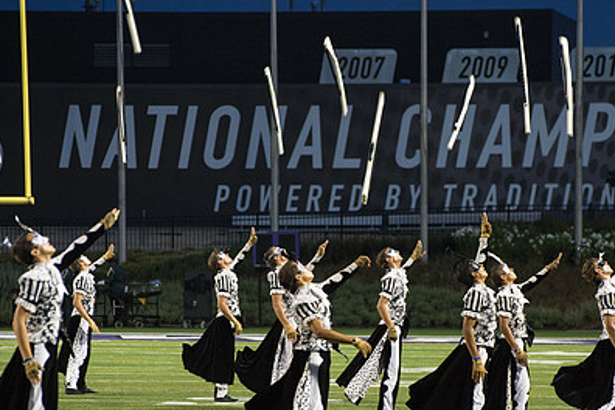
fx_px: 4920
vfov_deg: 4.8
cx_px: 381
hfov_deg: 7.2
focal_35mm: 288
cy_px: 299
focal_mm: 170
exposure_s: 1/200
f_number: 5
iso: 4000
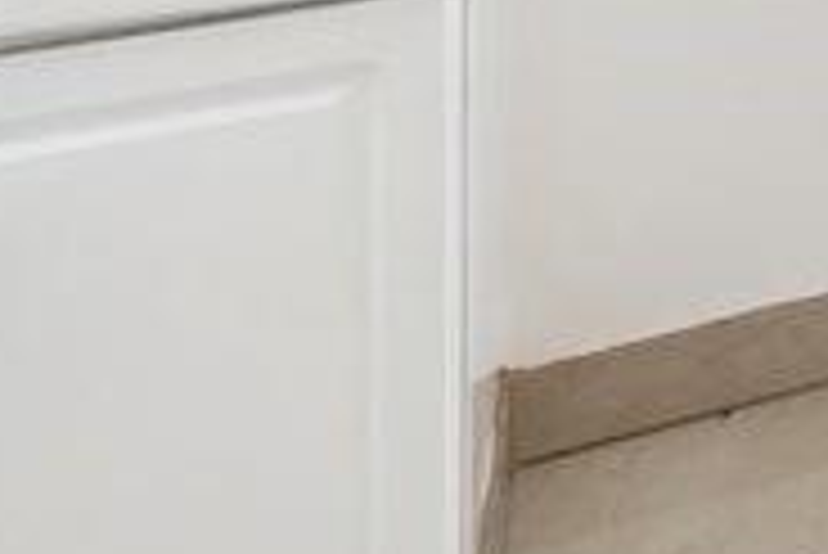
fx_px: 1680
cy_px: -608
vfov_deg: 14.8
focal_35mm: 73
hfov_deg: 15.2
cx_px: 1984
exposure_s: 1/200
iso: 640
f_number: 4
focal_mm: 14
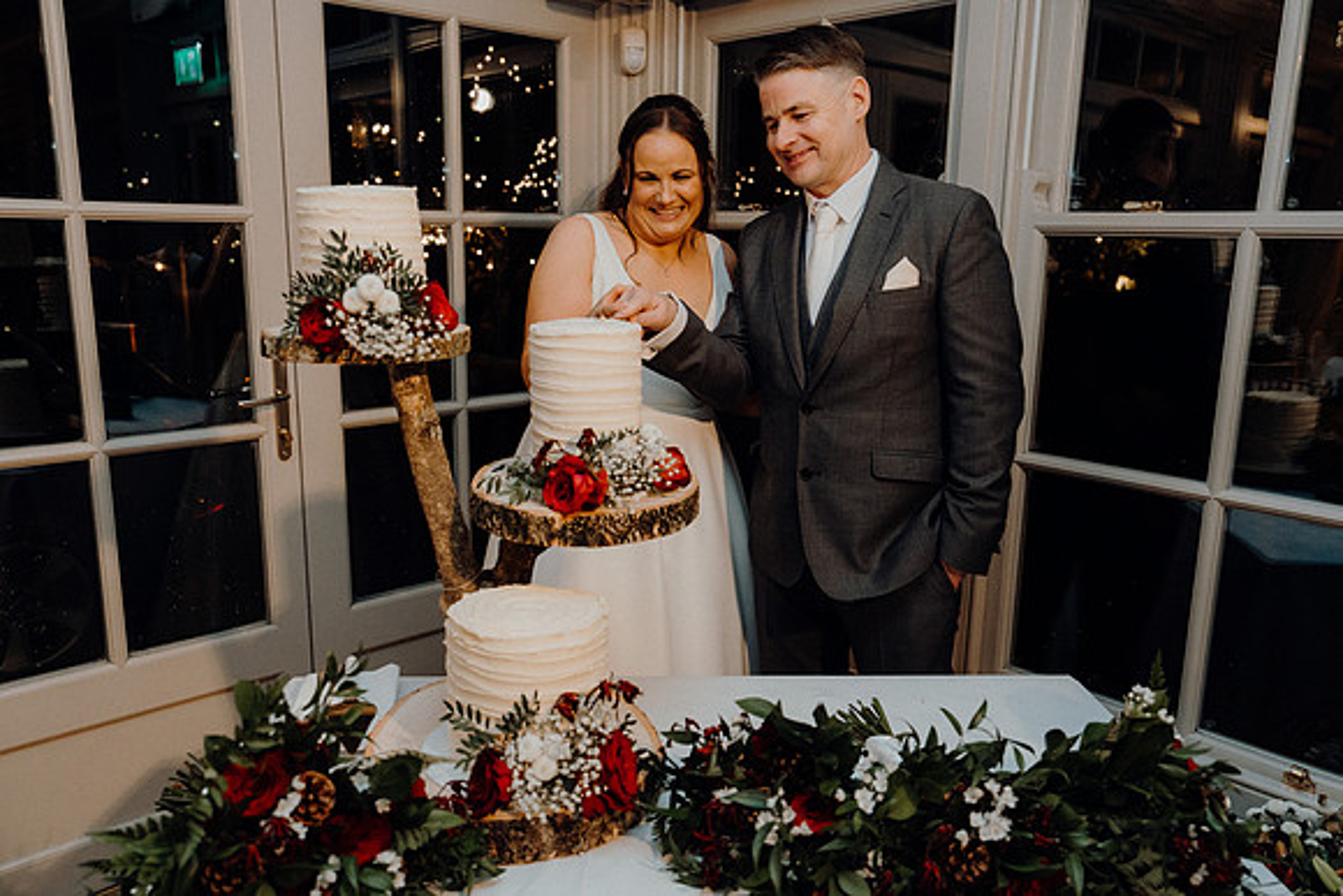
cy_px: 448
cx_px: 672
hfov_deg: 65.5
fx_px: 1045
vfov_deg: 46.4
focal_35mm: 28
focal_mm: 28
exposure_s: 1/160
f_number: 3.5
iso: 2500
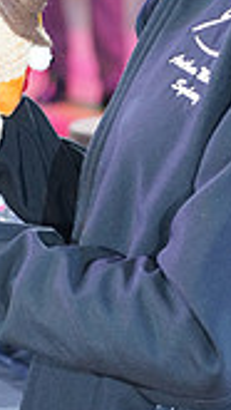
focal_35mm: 214
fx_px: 2327
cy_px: -92
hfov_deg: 5.7
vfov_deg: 9.9
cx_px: 250
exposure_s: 1/250
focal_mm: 58
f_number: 4
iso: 2500
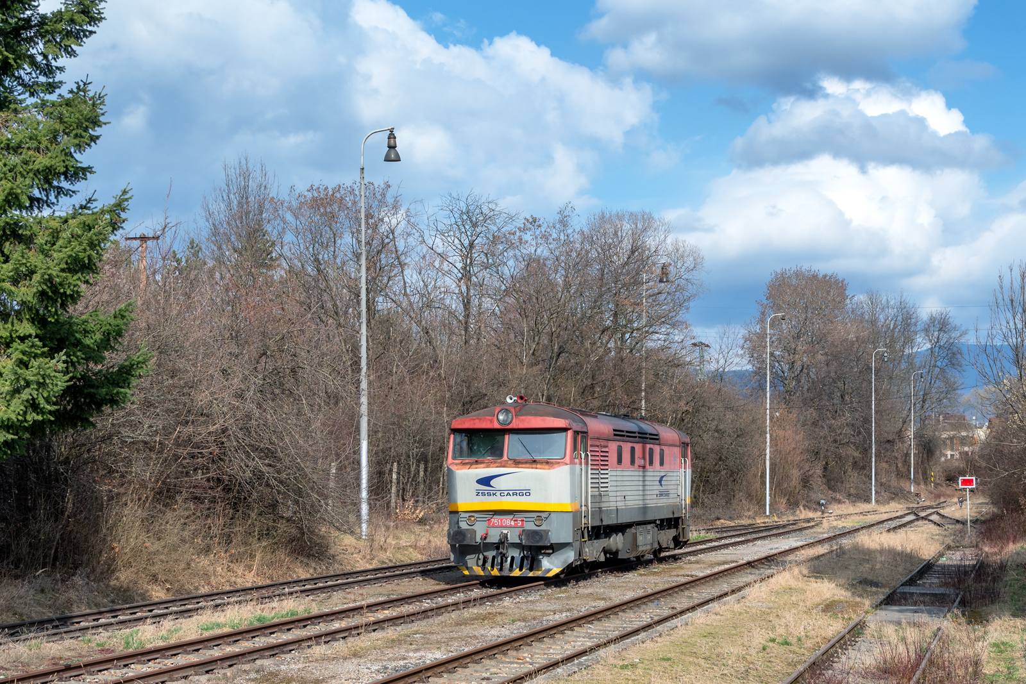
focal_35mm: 48
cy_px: 342
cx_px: 513
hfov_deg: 41.1
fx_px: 1368
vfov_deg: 28.1
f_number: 9
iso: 125
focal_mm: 32
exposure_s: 1/640
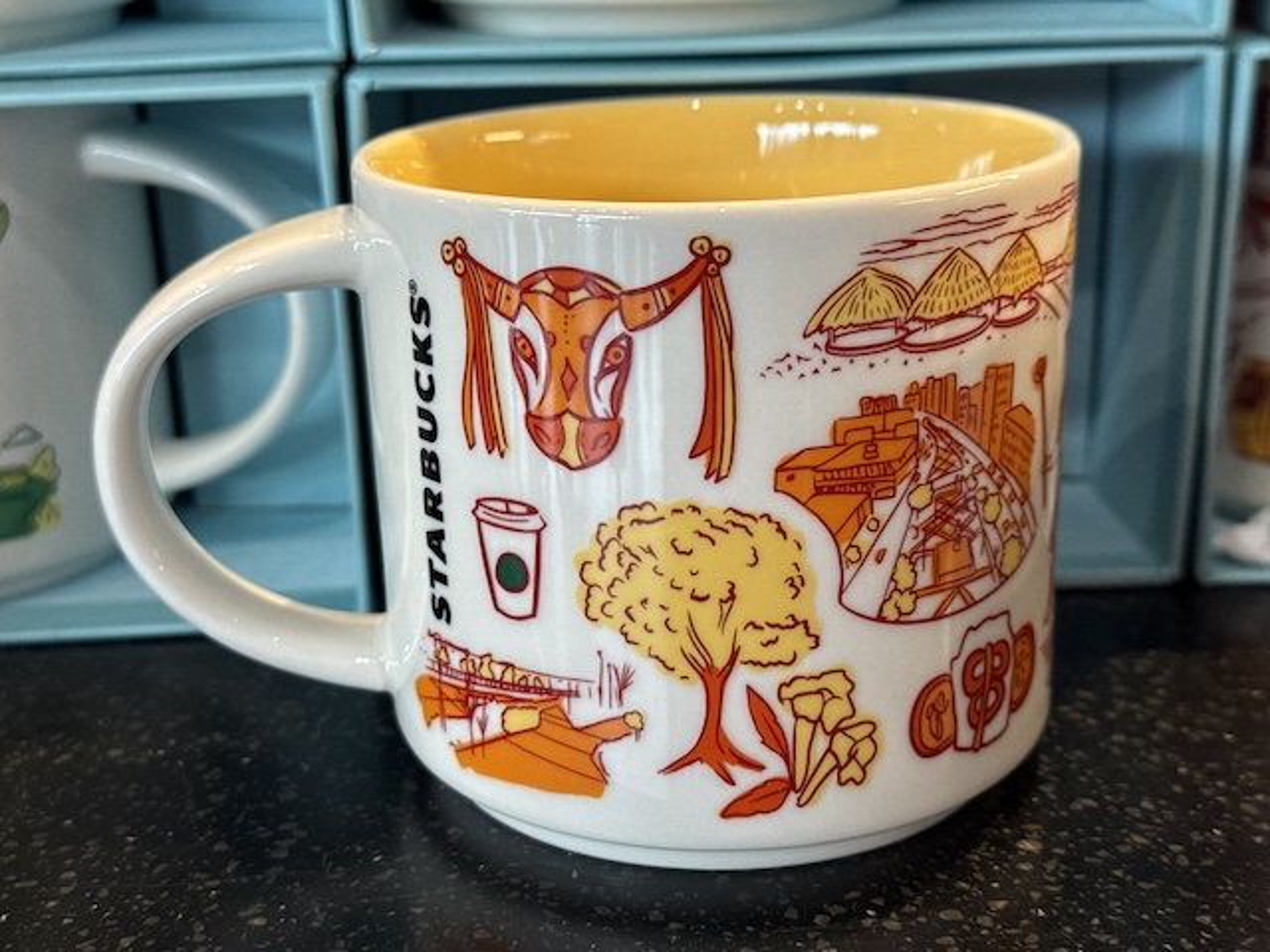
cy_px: 476
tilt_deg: -20.4
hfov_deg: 39.7
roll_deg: +1.5
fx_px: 1761
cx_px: 635
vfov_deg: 30.3
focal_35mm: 48
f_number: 1.78
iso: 160
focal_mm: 6.76
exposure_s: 1/60
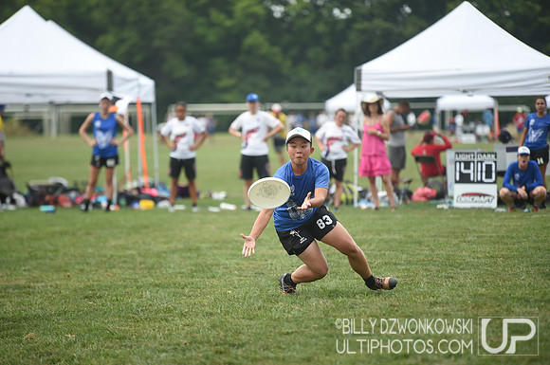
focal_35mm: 200
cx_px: 275
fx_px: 3051
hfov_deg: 10.3
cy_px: 182
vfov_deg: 6.8
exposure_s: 1/500
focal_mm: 200
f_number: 2.8
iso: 200
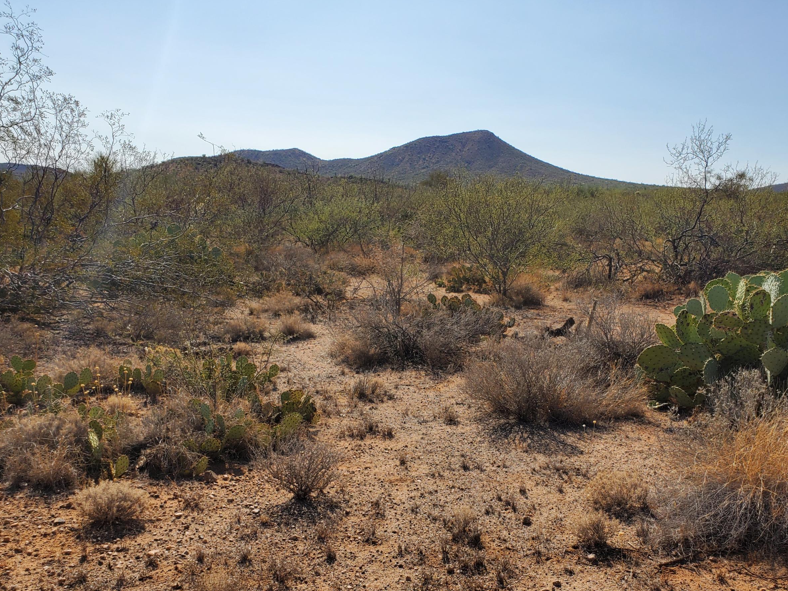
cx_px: 486
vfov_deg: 42.6
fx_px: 751
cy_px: 368
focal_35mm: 33
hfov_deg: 54.8
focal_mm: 4.3
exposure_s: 1/2561
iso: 50
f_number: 2.4
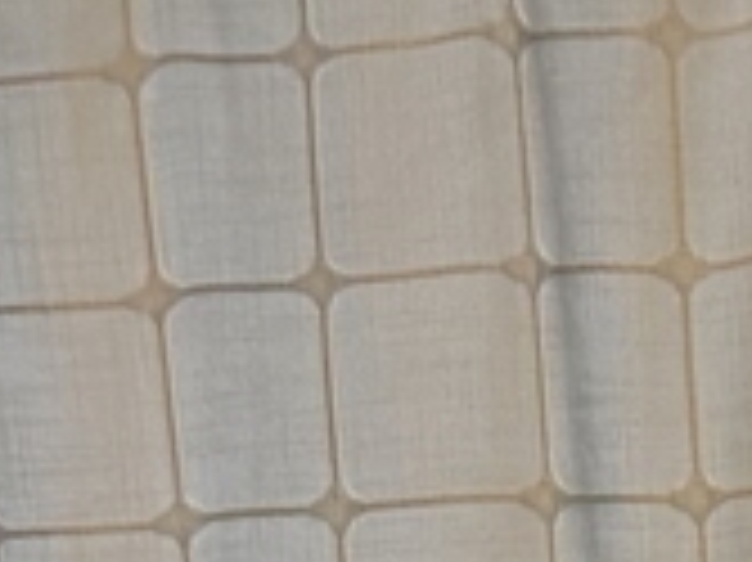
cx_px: 1481
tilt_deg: -5.0
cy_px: 1466
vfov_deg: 8.9
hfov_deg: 12.0
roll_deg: +0.9
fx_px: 3191
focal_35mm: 147
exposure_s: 1/120
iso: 200
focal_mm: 6.76
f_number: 1.78
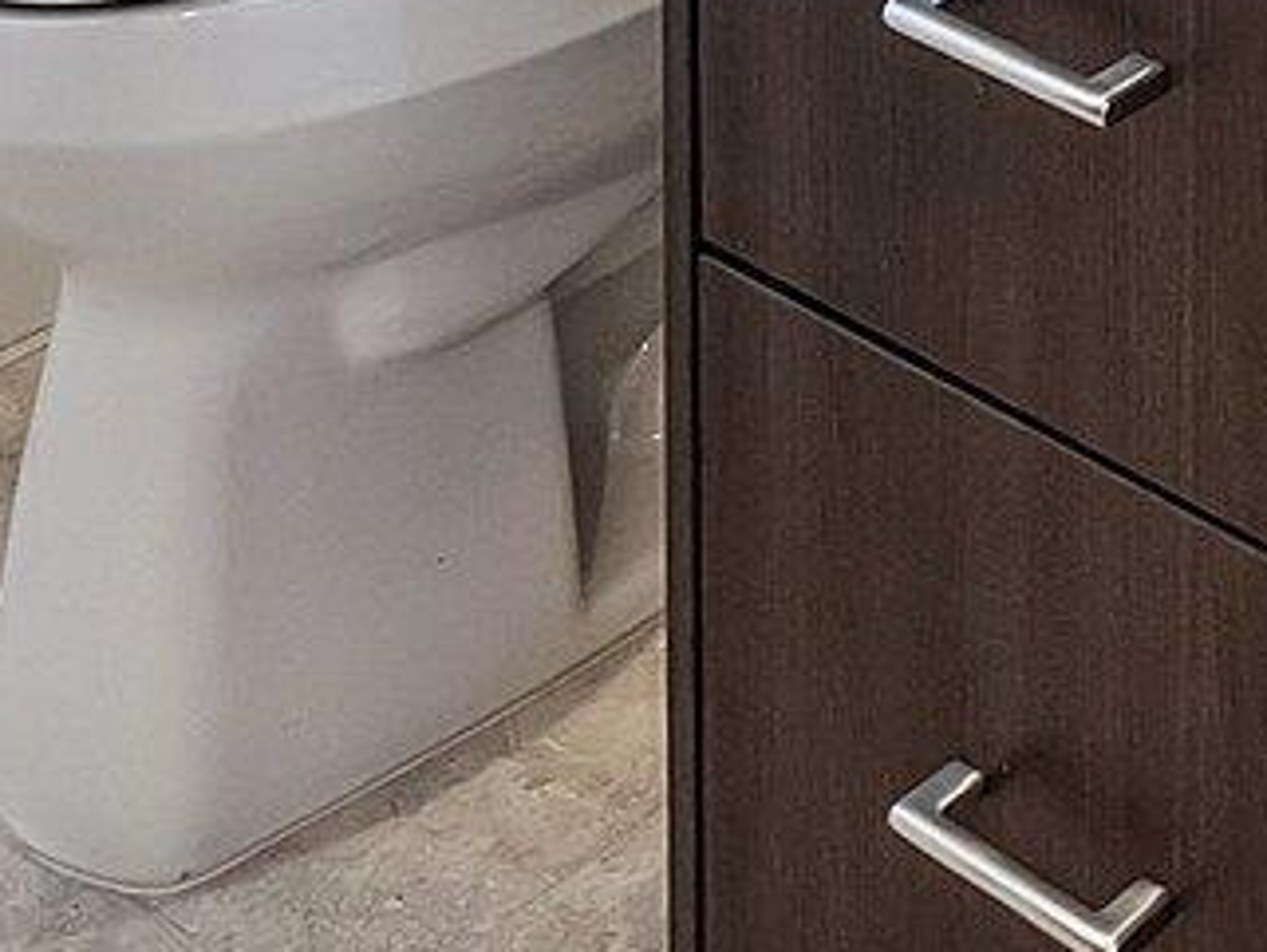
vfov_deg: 11.4
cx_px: 1670
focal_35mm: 92
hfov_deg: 19.5
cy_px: -1712
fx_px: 3369
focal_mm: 15
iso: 2500
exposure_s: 1/100
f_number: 8
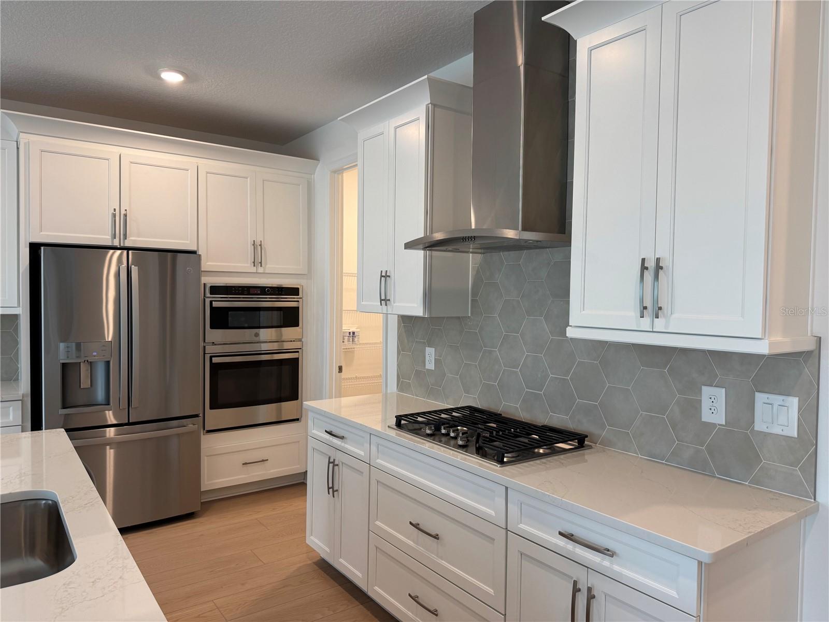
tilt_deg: -1.9
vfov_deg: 56.8
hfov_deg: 71.6
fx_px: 575
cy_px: 311
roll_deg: -1.0
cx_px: 414
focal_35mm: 24
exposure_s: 1/120
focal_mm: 6.76
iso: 100
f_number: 1.78
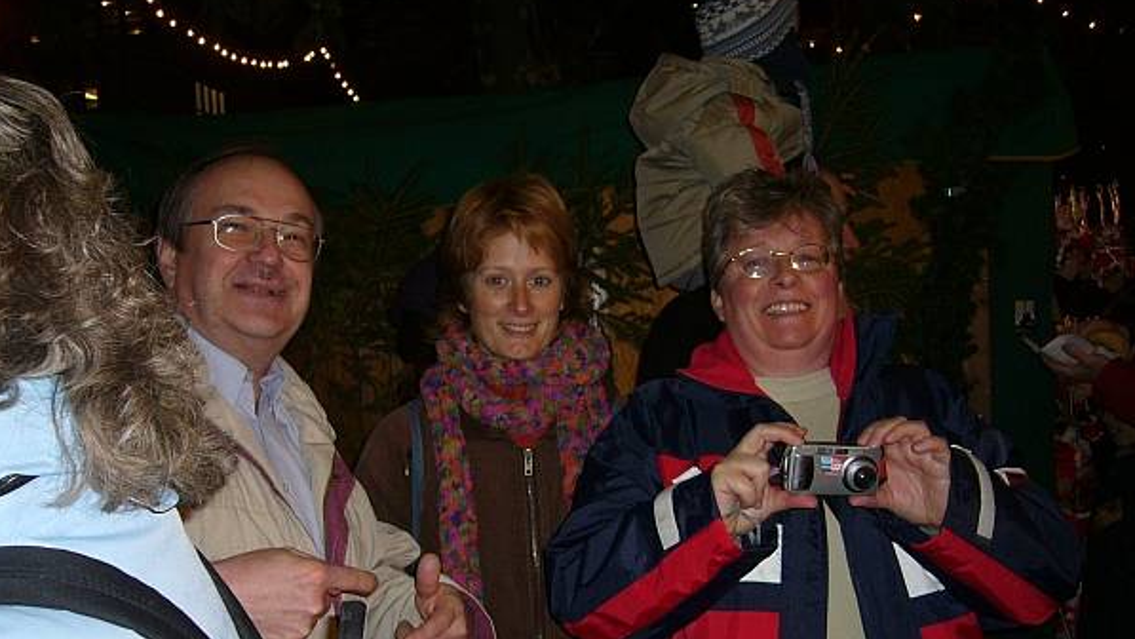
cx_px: 559
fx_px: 1174
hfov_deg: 51.6
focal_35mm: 39
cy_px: 409
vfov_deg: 30.3
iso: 100
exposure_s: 1/60
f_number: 2.8
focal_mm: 5.8
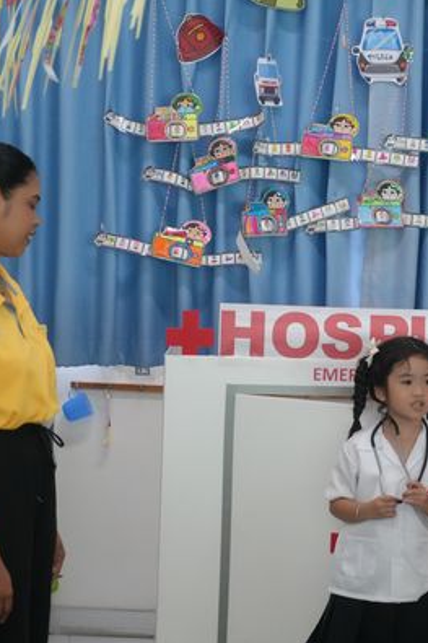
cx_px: 368
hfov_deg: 11.9
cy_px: 322
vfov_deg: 18.0
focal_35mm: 114
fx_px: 2035
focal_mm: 50
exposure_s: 1/160
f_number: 5.6
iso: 4000
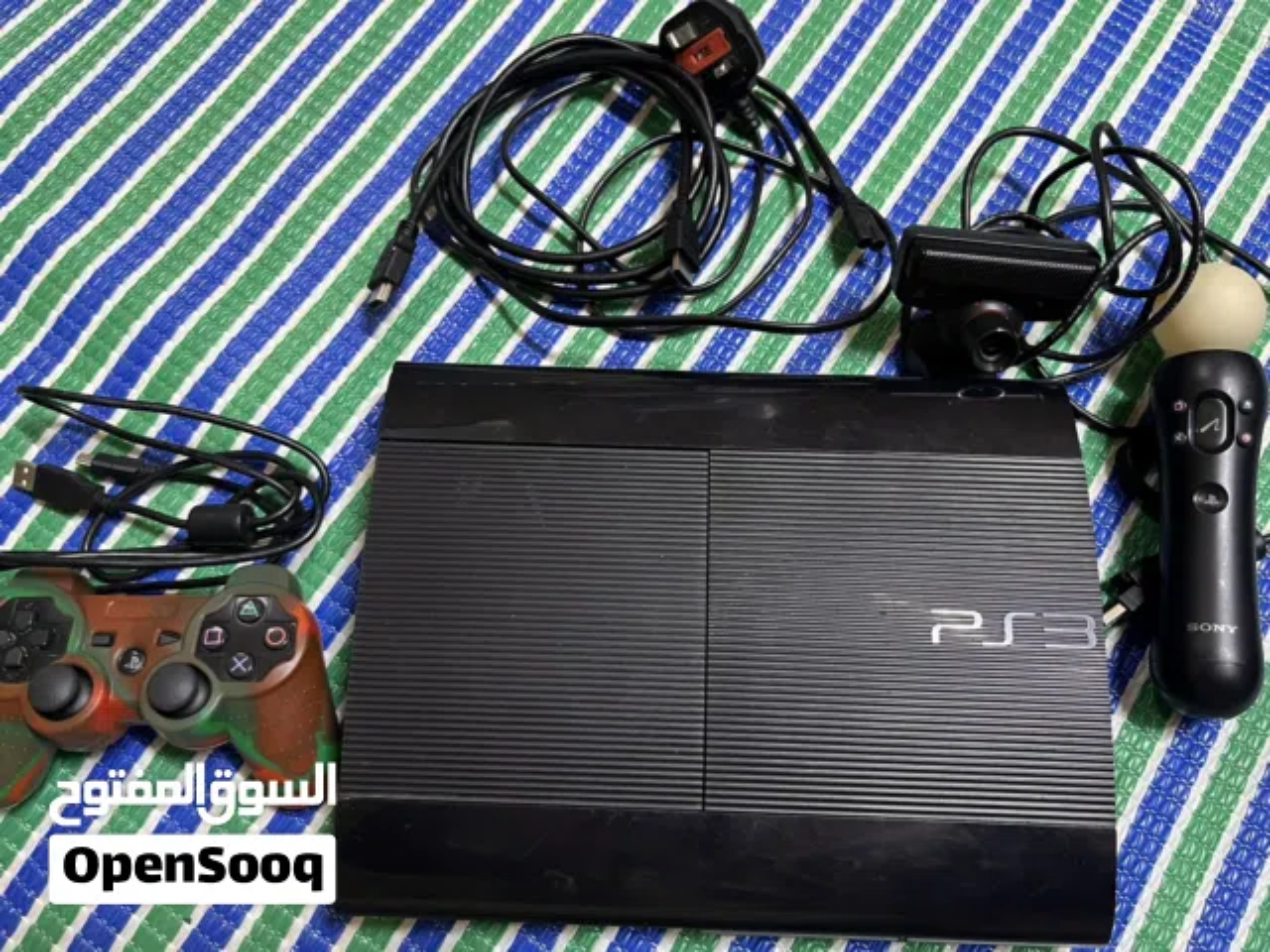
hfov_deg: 67.3
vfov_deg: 53.1
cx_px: 635
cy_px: 476
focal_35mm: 26
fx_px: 954
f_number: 1.6
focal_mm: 5.1
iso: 500
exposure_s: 1/33
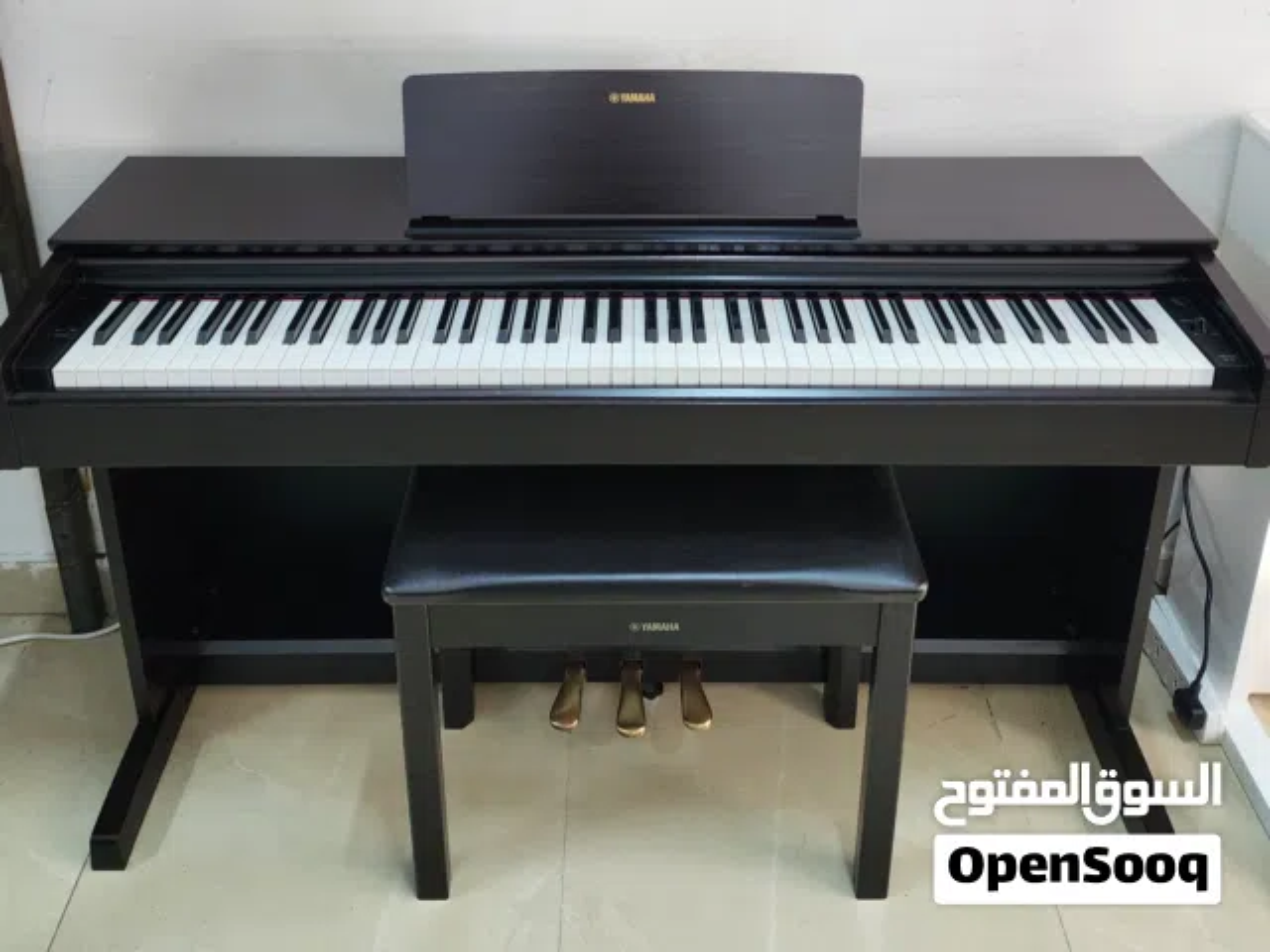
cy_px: 476
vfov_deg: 58.9
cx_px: 635
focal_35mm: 23
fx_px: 844
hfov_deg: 73.9
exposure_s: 1/120
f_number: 1.8
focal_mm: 6.4
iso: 160
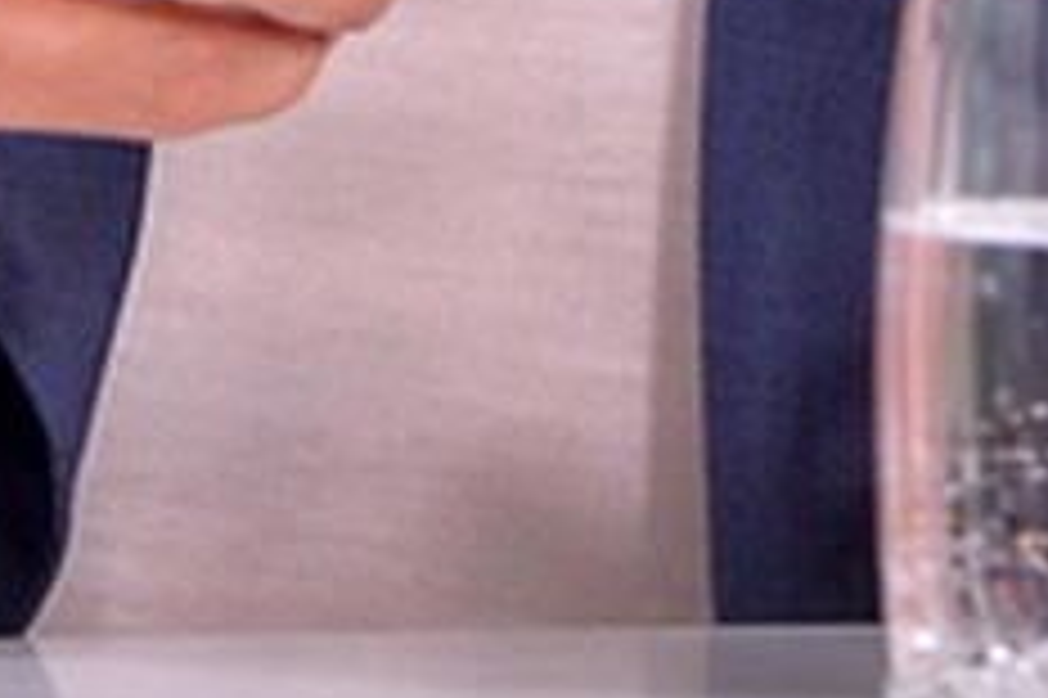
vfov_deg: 1.3
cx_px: 648
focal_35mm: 1031
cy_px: -1274
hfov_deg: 2.0
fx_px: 29991
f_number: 3.5
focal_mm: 160
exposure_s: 1/400
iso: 640
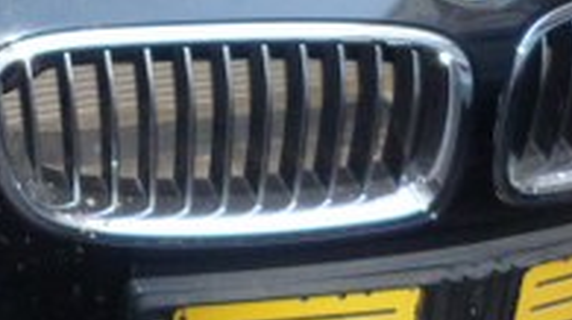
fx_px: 1696
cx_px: 18
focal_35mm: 112
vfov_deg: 10.1
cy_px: -279
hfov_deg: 18.7
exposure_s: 1/125
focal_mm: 4.5
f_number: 2.8
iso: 200
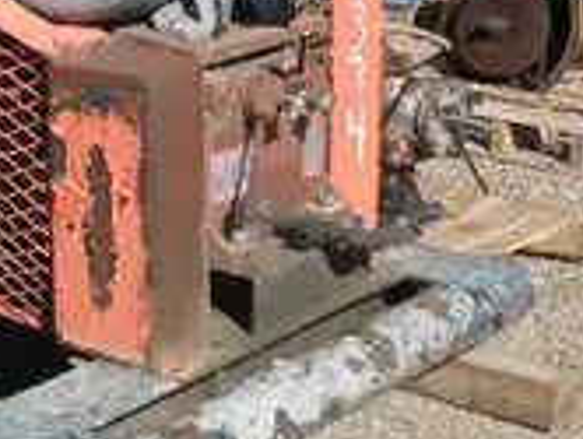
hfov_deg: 17.6
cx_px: -116
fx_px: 1788
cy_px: 81
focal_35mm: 106
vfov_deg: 13.9
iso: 64
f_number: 9.6
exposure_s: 1/100
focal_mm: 7.9
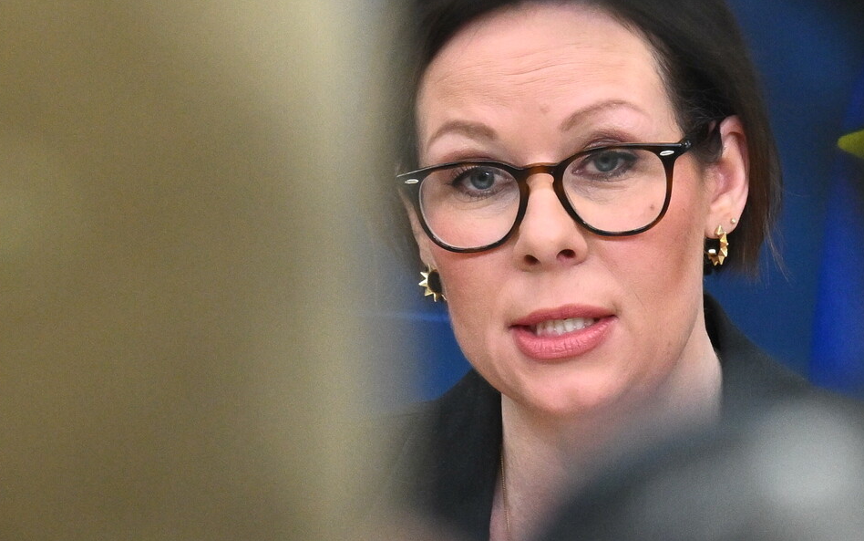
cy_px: 306
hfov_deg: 6.1
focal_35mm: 344
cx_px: 540
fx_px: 8102
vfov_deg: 3.8
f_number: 13
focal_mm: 200
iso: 2000
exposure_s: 1/50
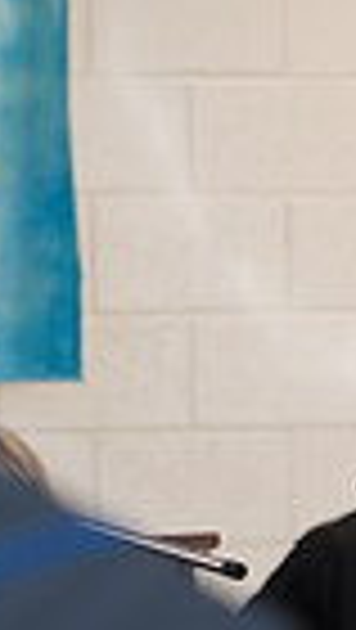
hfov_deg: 2.7
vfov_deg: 4.9
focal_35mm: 443
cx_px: -419
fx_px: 7416
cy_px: 358
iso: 2500
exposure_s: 1/200
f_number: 3.2
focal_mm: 102
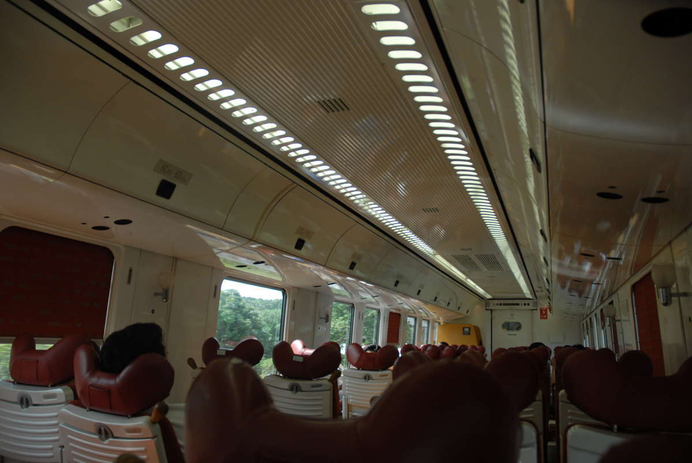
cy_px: 232
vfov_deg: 48.0
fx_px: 520
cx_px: 346
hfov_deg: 67.3
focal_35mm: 27
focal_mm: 18
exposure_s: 1/160
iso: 250
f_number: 4
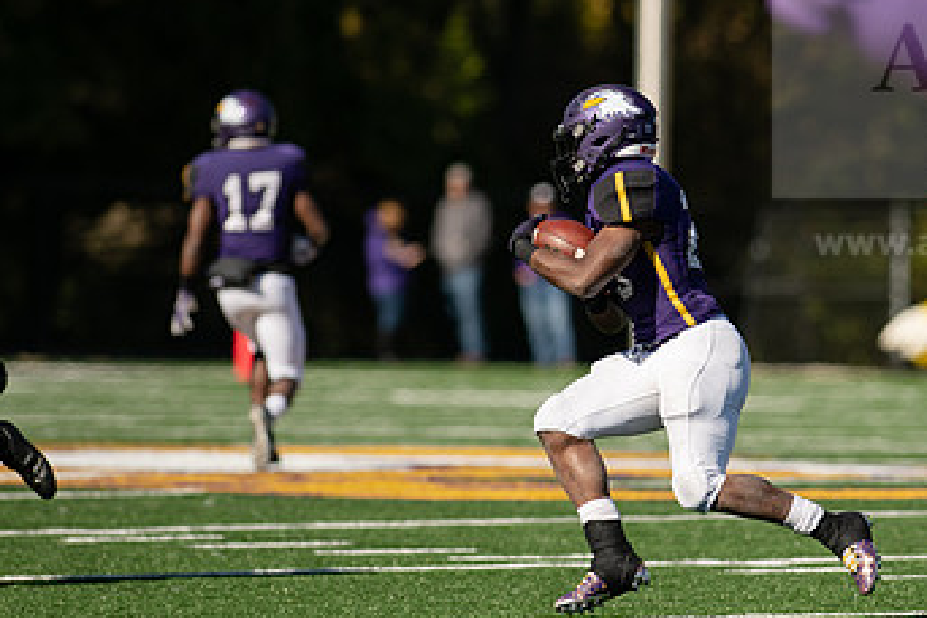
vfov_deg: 2.7
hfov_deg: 4.0
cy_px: 300
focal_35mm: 509
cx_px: 691
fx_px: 13106
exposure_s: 1/2000
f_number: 3.5
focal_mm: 300
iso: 125
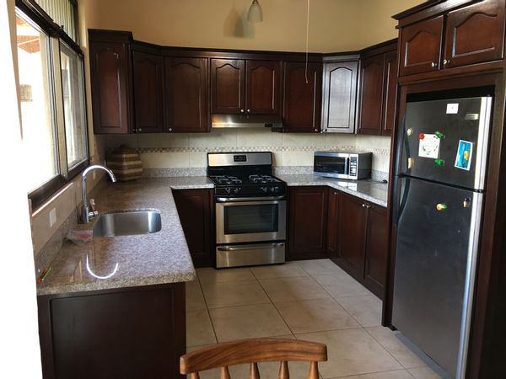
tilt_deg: -8.8
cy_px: 190
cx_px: 253
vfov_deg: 48.2
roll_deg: -0.6
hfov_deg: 61.7
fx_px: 424
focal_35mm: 29
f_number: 2.2
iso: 50
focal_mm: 4.15
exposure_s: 1/15
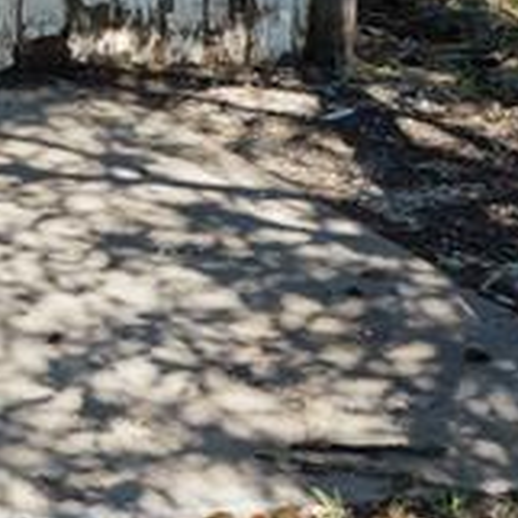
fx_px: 2556
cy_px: -412
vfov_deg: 10.8
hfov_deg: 10.5
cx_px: -569
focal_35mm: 151
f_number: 6.3
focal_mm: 28
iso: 100
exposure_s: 1/100
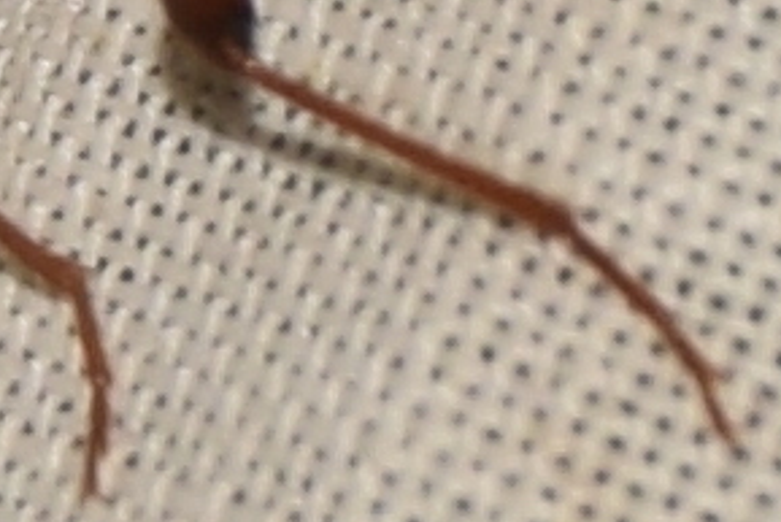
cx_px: -151
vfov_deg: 2.0
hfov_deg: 2.9
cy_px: -311
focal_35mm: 698
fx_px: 15150
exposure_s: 1/160
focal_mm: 140
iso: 125
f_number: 10
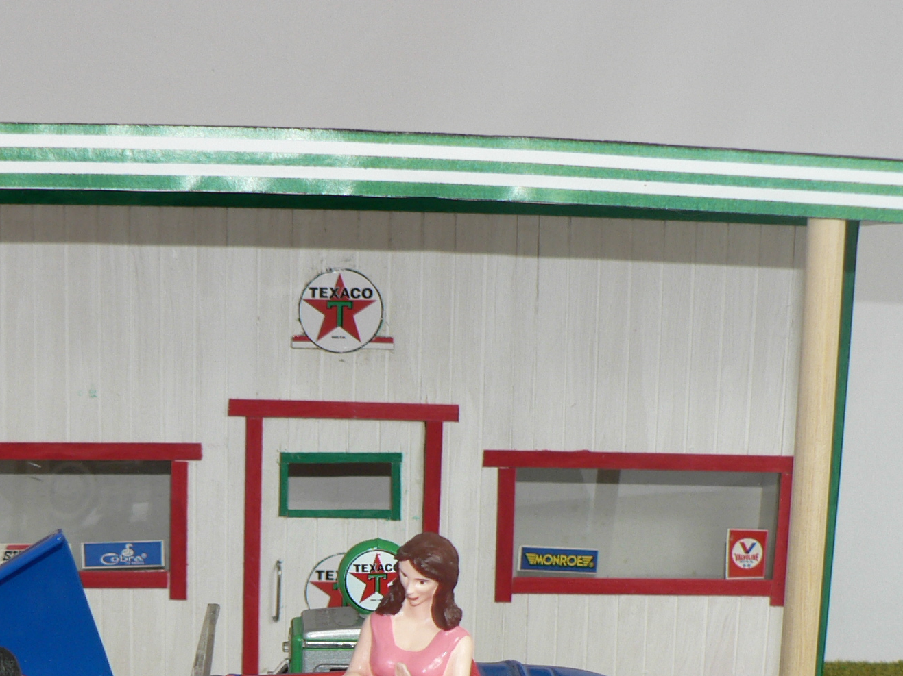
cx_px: 289
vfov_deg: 20.5
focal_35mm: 70
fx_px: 1826
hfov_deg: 27.6
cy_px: 641
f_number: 2.8
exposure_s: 1/60
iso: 80
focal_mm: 6
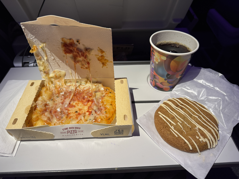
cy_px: 90
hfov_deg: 71.6
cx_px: 120
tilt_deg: -43.1
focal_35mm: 24
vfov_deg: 56.8
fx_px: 166
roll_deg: +0.9
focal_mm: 6.76
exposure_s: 1/54
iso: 200
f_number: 1.78
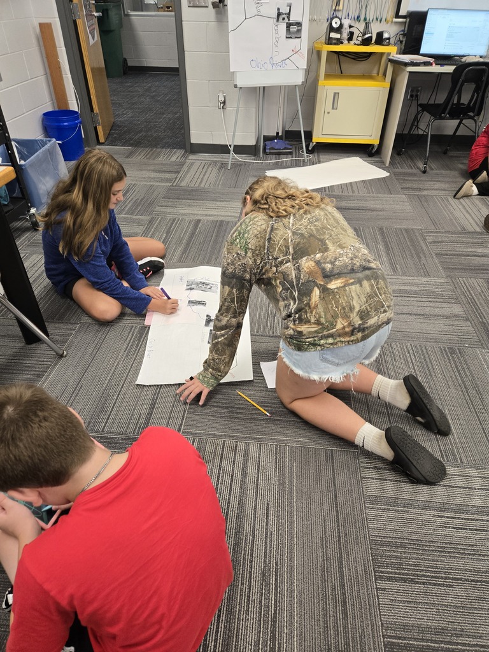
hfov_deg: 58.9
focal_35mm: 23
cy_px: 326
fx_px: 433
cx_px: 244
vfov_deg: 73.9
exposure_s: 1/120
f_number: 1.8
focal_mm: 5.4
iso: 200
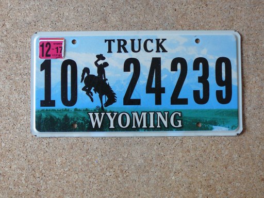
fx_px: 343
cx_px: 132
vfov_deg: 32.2
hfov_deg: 42.1
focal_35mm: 45
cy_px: 99
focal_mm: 6.7
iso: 200
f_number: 3.2
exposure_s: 1/13
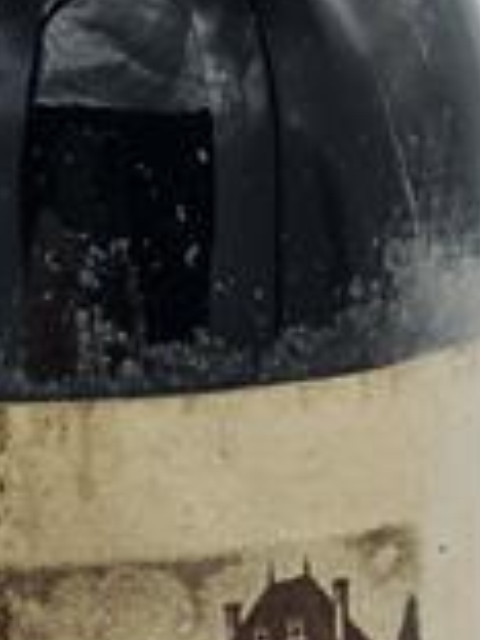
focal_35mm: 128
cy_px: 431
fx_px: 2367
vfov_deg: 15.4
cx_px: -37
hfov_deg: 11.4
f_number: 1.8
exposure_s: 1/330
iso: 50
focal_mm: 7
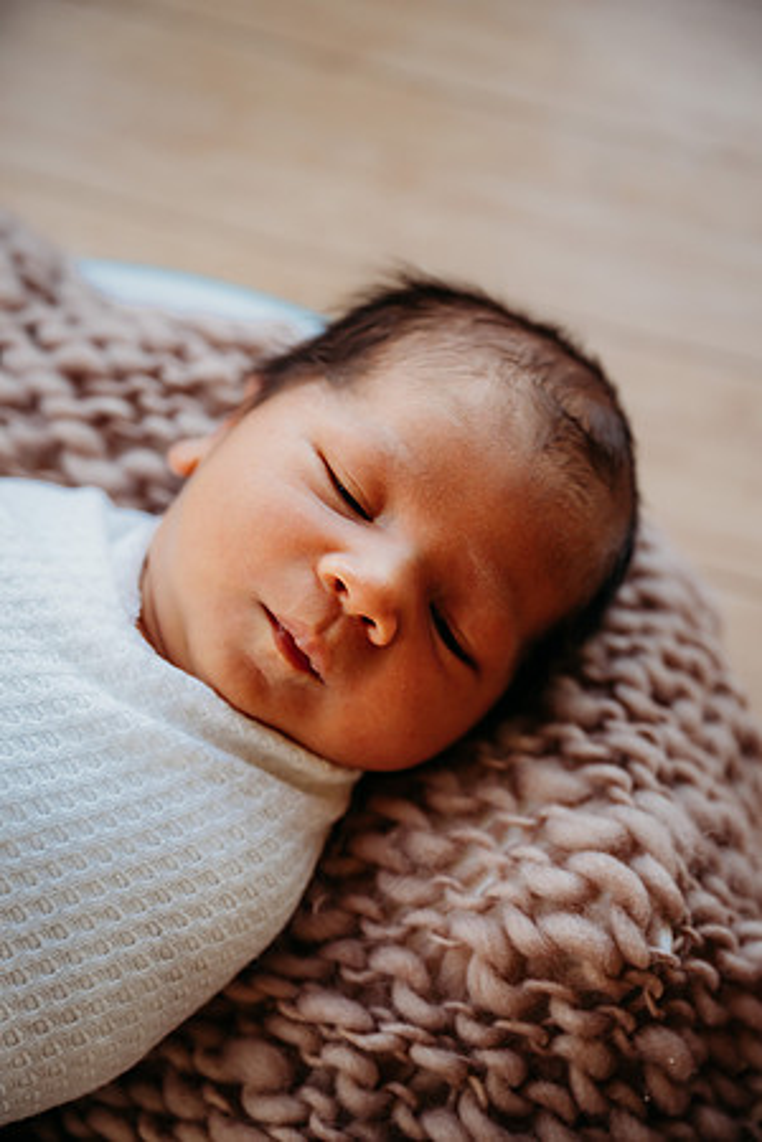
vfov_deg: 31.4
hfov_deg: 21.2
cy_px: 571
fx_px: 2032
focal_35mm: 64
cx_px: 381
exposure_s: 1/250
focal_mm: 64
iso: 500
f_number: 3.5
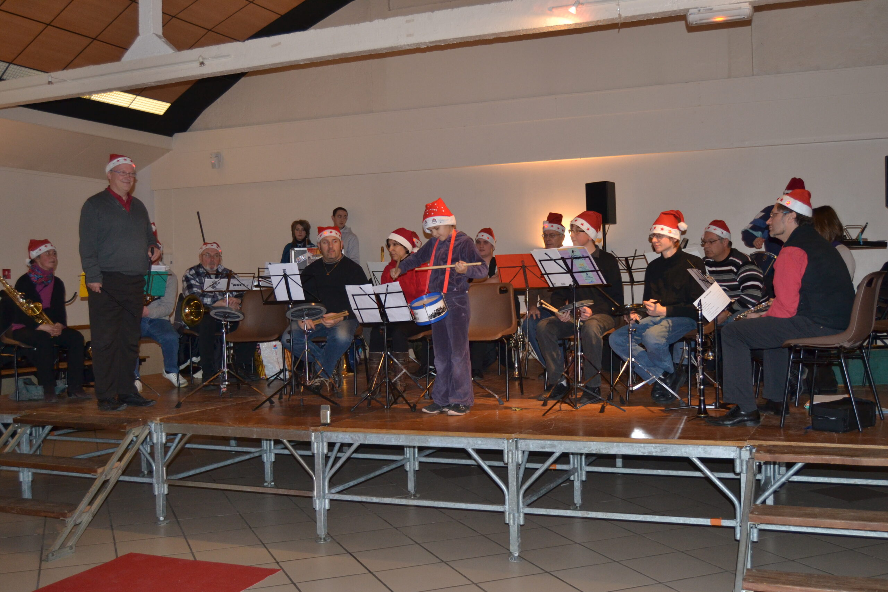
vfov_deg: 36.9
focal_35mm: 36
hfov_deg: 53.1
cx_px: 444
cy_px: 296
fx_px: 888
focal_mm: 24
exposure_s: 1/60
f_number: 3.8
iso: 800
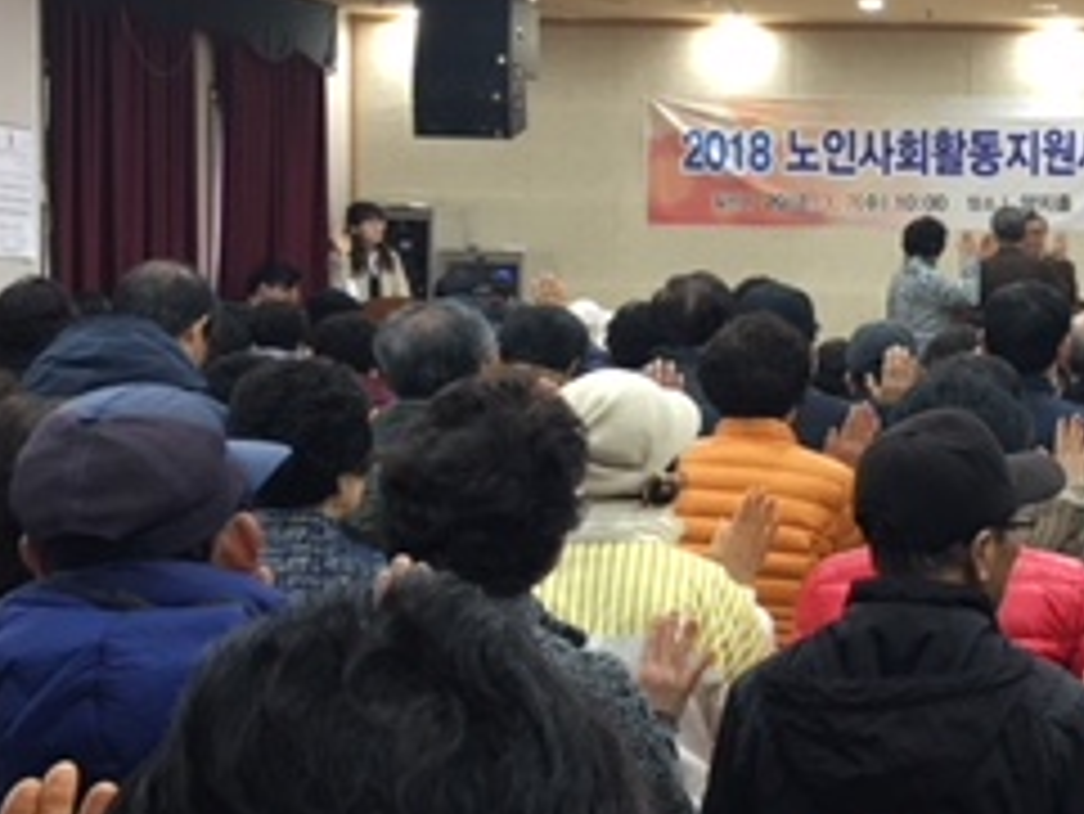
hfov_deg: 24.0
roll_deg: -0.6
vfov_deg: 19.2
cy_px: 382
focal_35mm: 77
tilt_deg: -3.1
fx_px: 2412
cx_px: 1142
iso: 80
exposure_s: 1/30
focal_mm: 4.15
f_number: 2.2
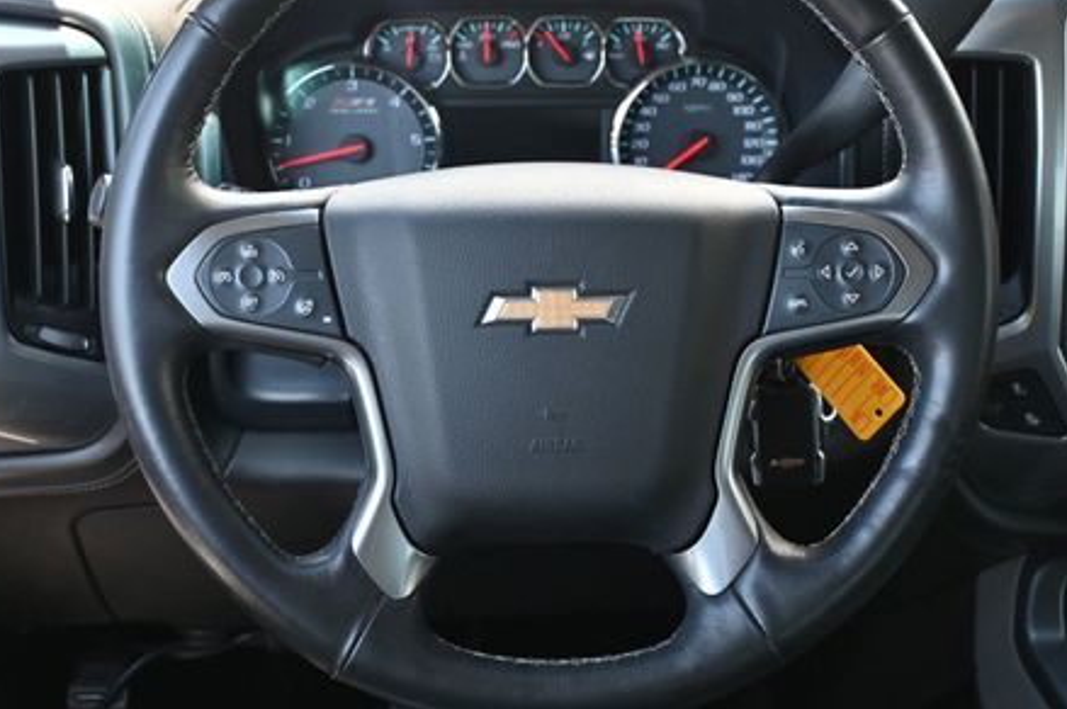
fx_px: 1621
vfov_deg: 24.6
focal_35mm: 55
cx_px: 552
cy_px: 277
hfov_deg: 36.4
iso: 560
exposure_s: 1/125
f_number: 4.2
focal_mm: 25
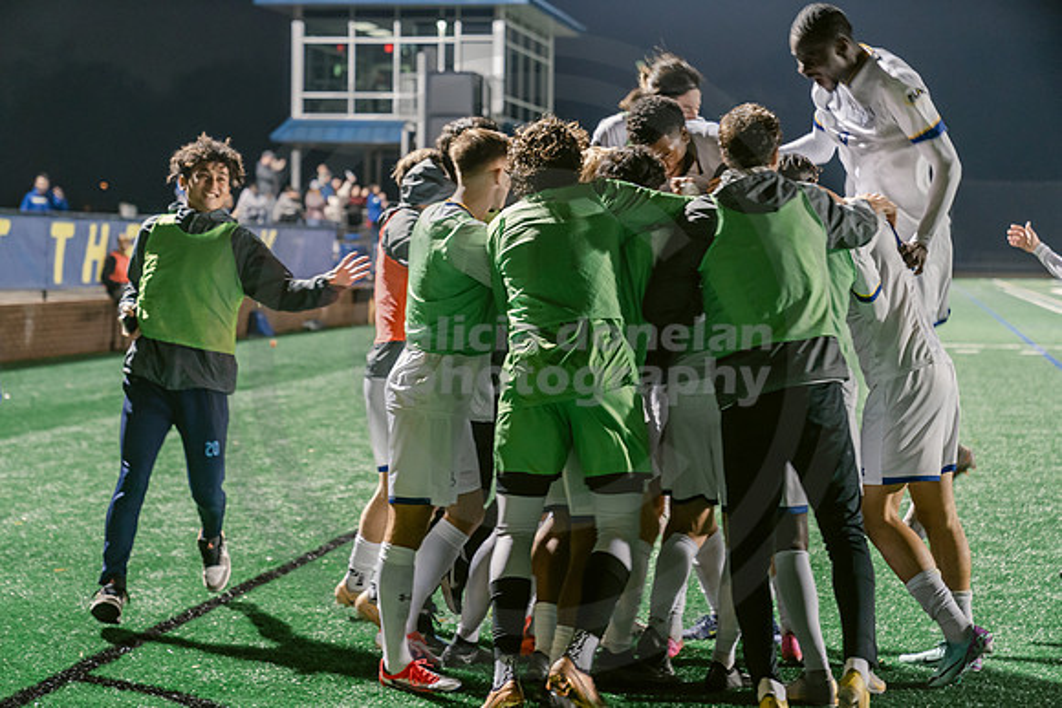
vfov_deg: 19.5
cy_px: 354
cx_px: 531
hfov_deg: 28.8
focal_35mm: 70
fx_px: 2065
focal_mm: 70
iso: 2500
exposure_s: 1/100
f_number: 3.2
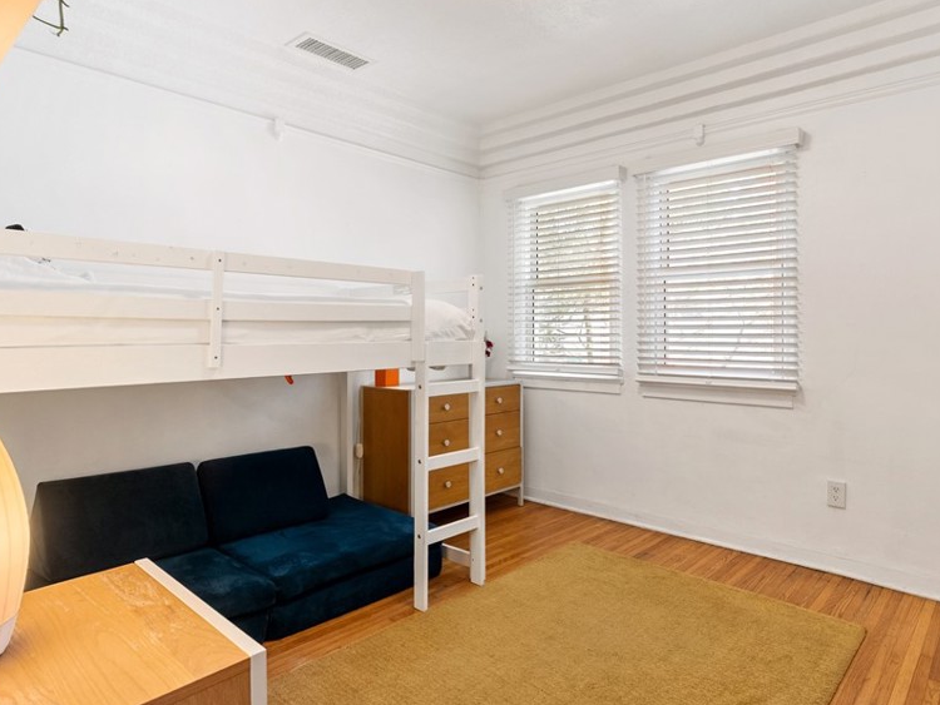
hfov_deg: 78.8
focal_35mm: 21
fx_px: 570
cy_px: 324
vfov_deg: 63.4
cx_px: 505
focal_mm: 16
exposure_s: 1/13
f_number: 9
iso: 320
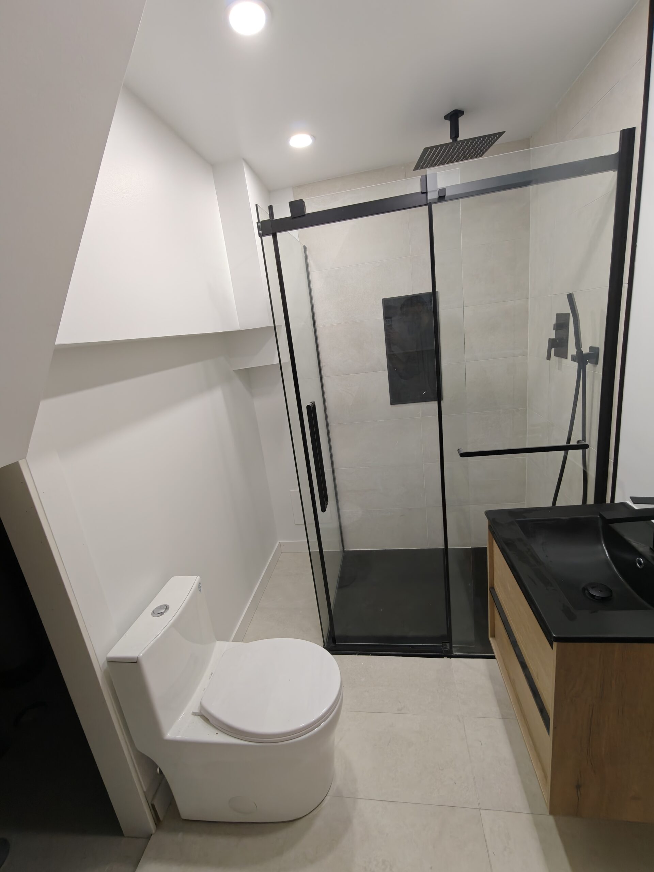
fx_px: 378
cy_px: 436
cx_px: 327
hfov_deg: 81.7
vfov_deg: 98.2
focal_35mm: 15
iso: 500
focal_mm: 2.3
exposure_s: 1/120
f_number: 2
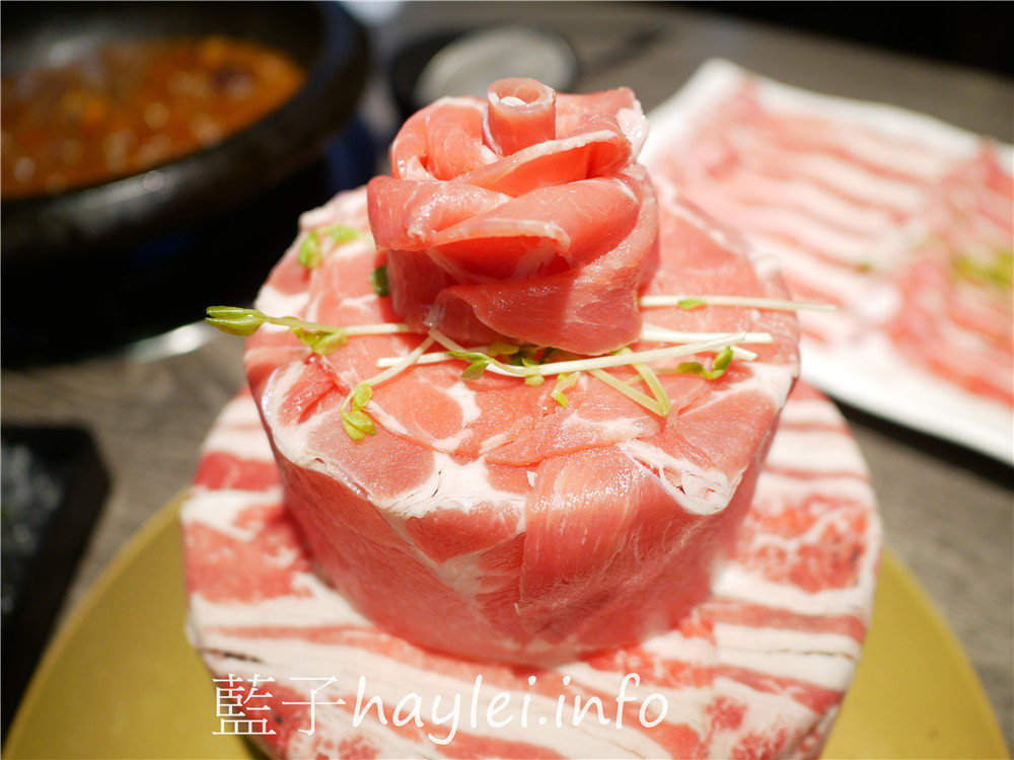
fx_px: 879
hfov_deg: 60.0
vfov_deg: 46.8
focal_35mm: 30
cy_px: 380
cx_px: 507
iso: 200
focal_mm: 15
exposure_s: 1/125
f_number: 1.8
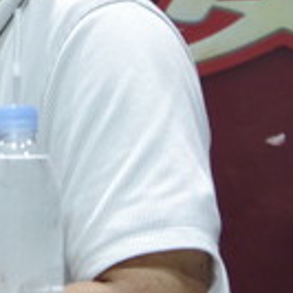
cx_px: -134
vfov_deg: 4.6
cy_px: -3
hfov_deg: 4.6
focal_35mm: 382
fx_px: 3658
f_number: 5.6
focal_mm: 78
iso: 3200
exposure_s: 1/60
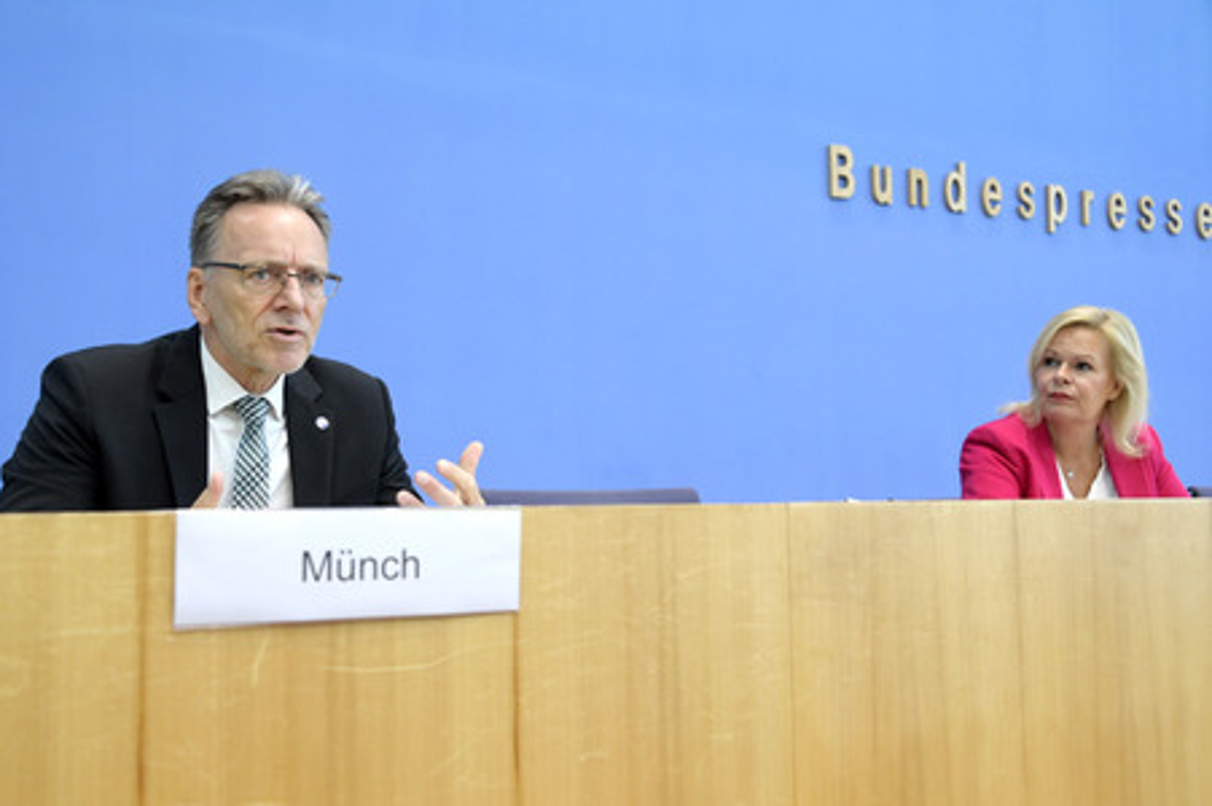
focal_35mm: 40
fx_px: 1346
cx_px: 606
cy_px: 403
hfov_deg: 48.5
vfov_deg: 33.4
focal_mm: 40
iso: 4000
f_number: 5.6
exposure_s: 1/500
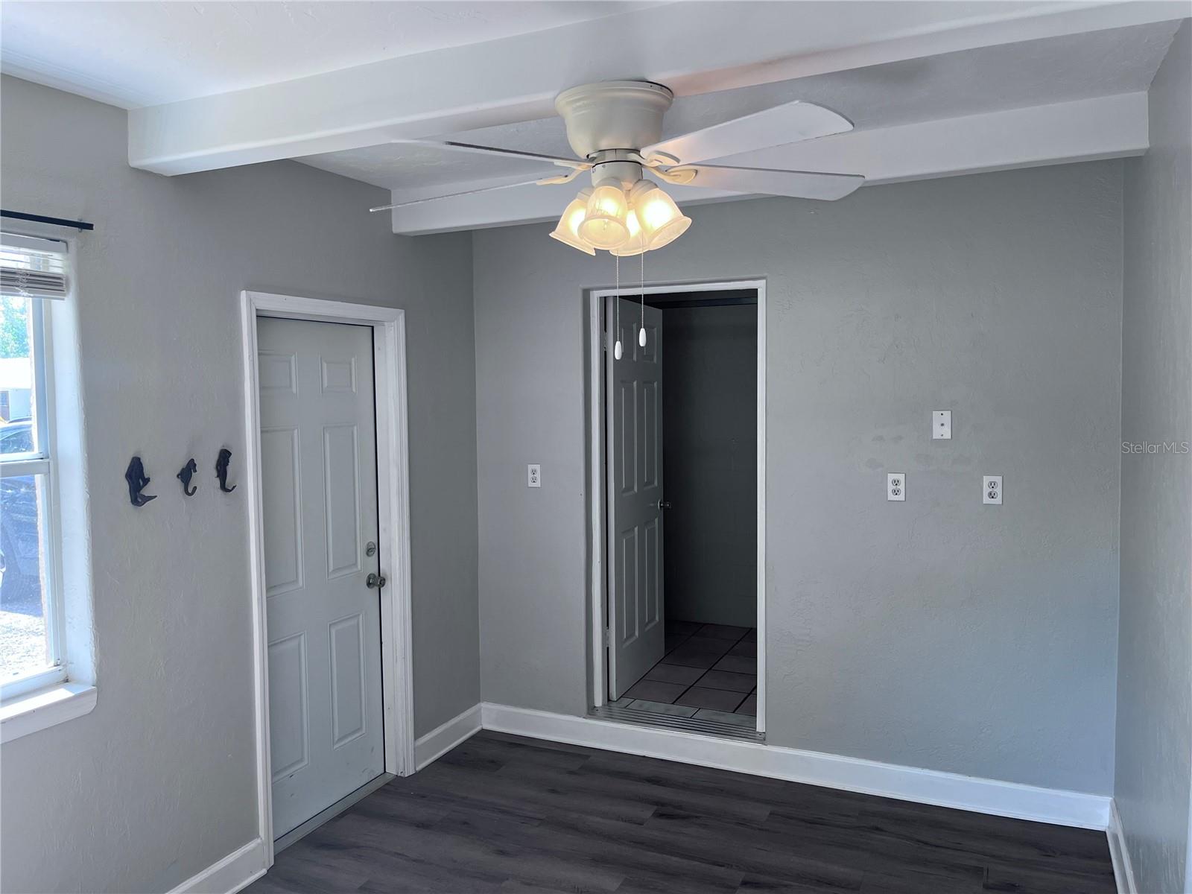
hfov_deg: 67.3
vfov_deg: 53.1
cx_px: 596
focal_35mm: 26
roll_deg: +0.9
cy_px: 447
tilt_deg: -1.4
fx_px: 895
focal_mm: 5.1
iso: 40
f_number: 1.6
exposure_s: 1/120
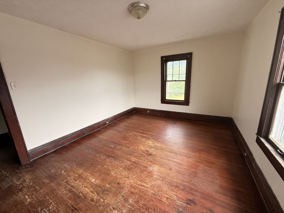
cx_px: 142
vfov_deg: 85.7
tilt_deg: -9.6
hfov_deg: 102.1
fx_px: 115
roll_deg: +1.3
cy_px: 106
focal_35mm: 14
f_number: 2.2
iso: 100
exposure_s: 1/99
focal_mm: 2.22
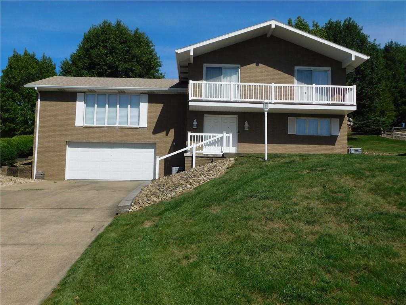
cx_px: 203
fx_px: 422
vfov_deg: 39.7
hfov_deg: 51.4
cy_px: 152
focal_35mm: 36
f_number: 7
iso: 125
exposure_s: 1/640
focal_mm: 6.3
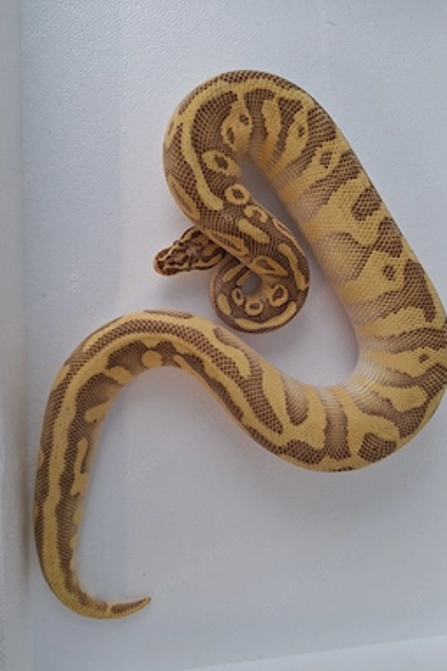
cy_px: 324
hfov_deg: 51.2
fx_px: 466
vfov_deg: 71.5
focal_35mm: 25
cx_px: 214
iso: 80
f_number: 1.8
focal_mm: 5.54
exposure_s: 1/50
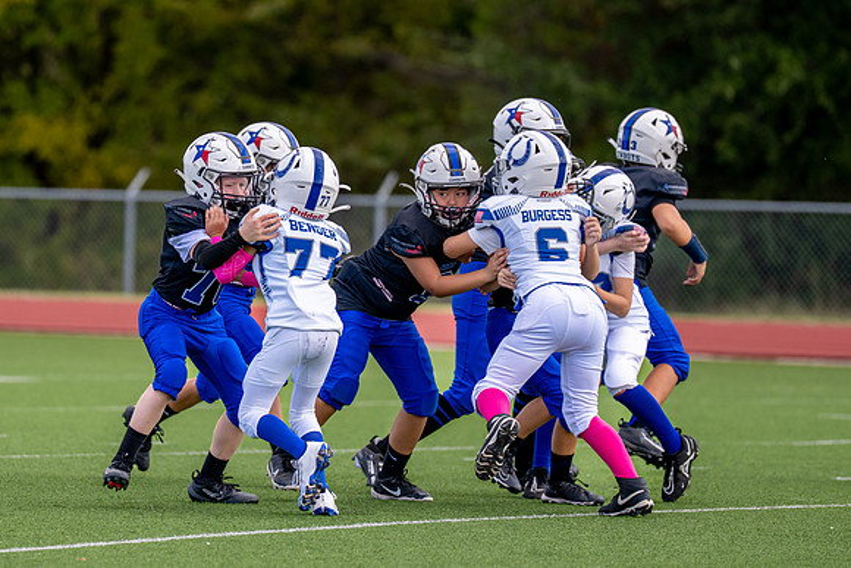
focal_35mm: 354
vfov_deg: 3.9
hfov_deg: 5.8
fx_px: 8358
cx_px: 296
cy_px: 241
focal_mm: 200
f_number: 2.8
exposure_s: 1/2500
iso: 250
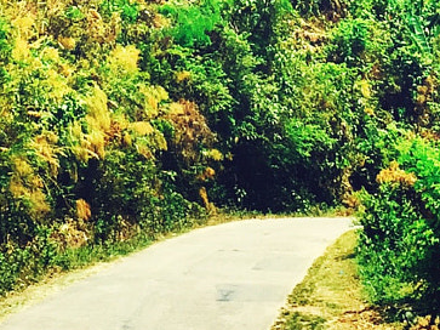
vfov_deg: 10.9
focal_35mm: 128
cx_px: 128
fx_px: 1626
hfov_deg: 15.4
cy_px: -229
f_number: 2.2
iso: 32
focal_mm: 4.15
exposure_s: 1/1647
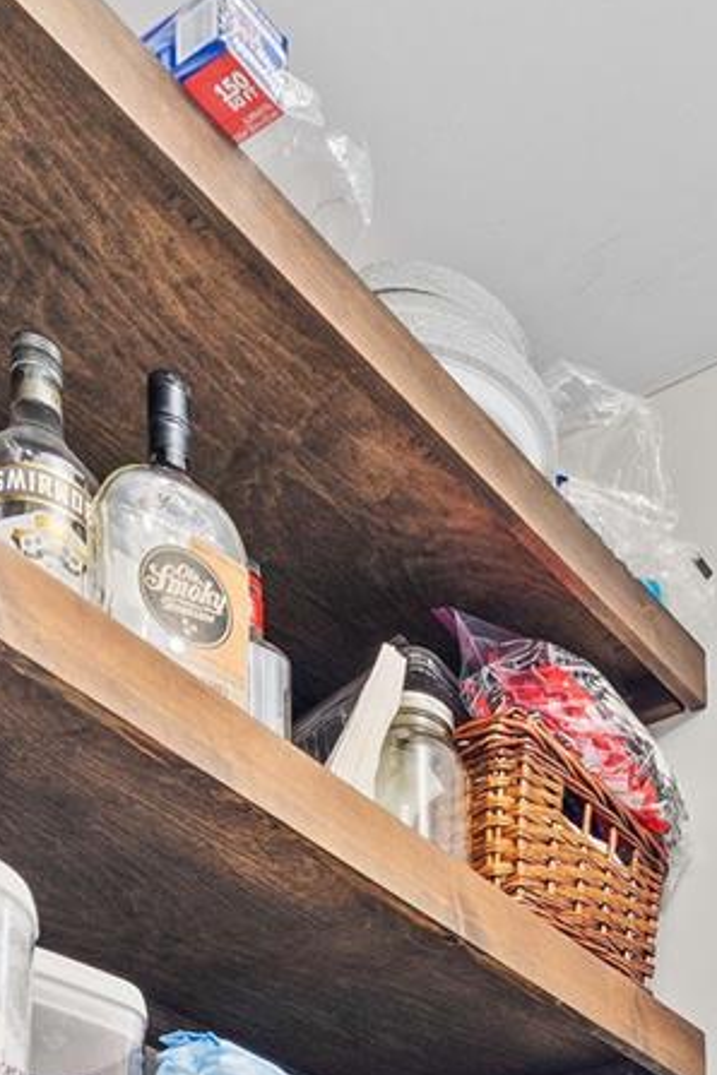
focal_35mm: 55
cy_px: 1777
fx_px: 1643
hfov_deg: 22.9
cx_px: 832
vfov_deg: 24.1
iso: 100
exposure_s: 1/2.5
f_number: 8
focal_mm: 16
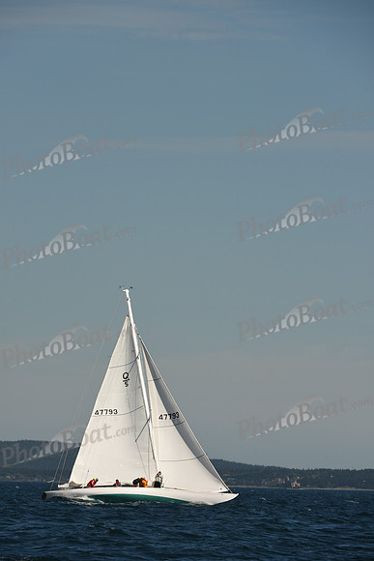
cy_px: 280
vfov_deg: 6.6
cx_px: 187
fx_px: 4828
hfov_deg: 4.4
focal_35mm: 310
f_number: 9
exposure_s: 1/1000
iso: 250
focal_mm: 310
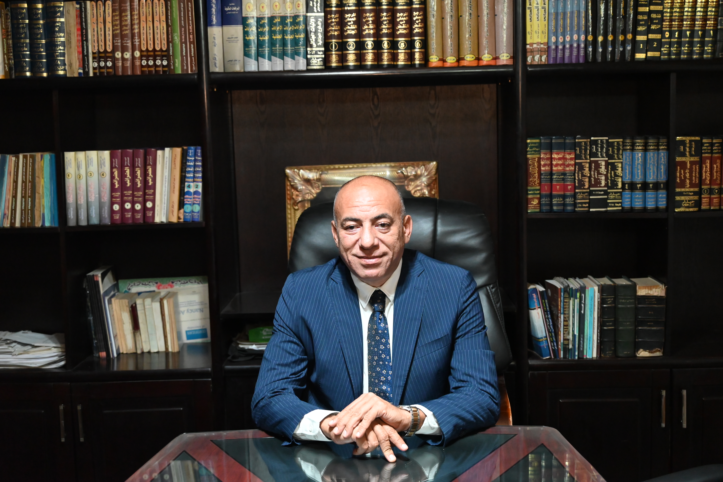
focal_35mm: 47
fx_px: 944
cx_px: 362
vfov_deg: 28.7
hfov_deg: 41.9
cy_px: 241
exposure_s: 1/50
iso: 5600
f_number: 4
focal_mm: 47
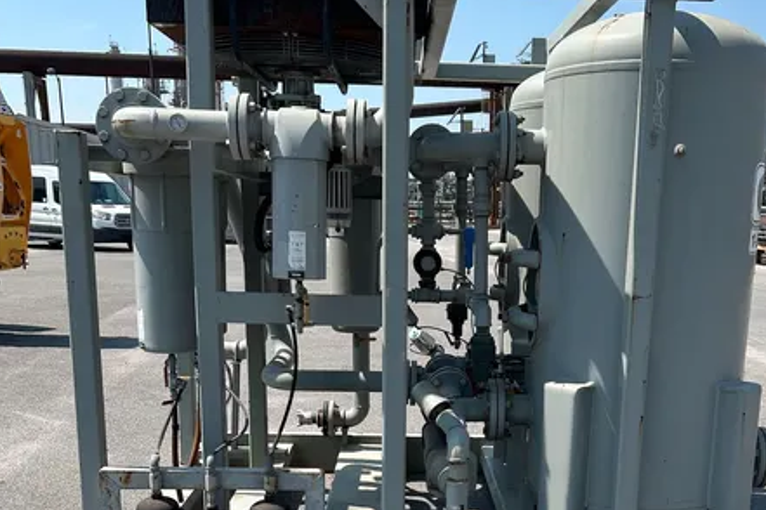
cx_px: 457
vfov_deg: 28.8
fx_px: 957
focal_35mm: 45
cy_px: 447
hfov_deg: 43.4
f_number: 1.5
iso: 50
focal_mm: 5.7
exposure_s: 1/3968
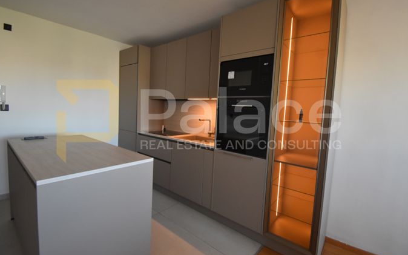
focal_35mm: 16
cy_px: 122
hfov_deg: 97.8
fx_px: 178
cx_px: 199
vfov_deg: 71.2
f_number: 4.5
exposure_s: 1/125
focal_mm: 10
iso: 1600
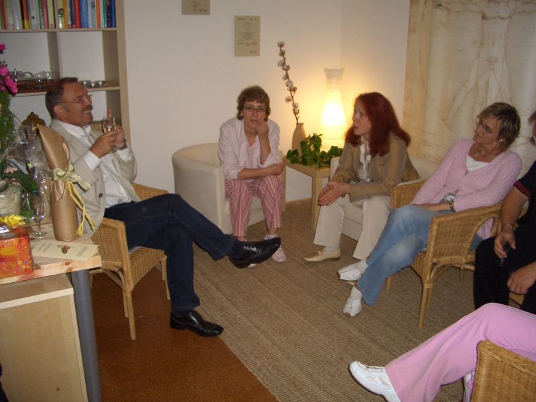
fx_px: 542
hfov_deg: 52.6
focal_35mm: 35
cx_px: 268
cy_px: 201
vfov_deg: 40.7
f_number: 2.6
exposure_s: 1/60
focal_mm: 5.8
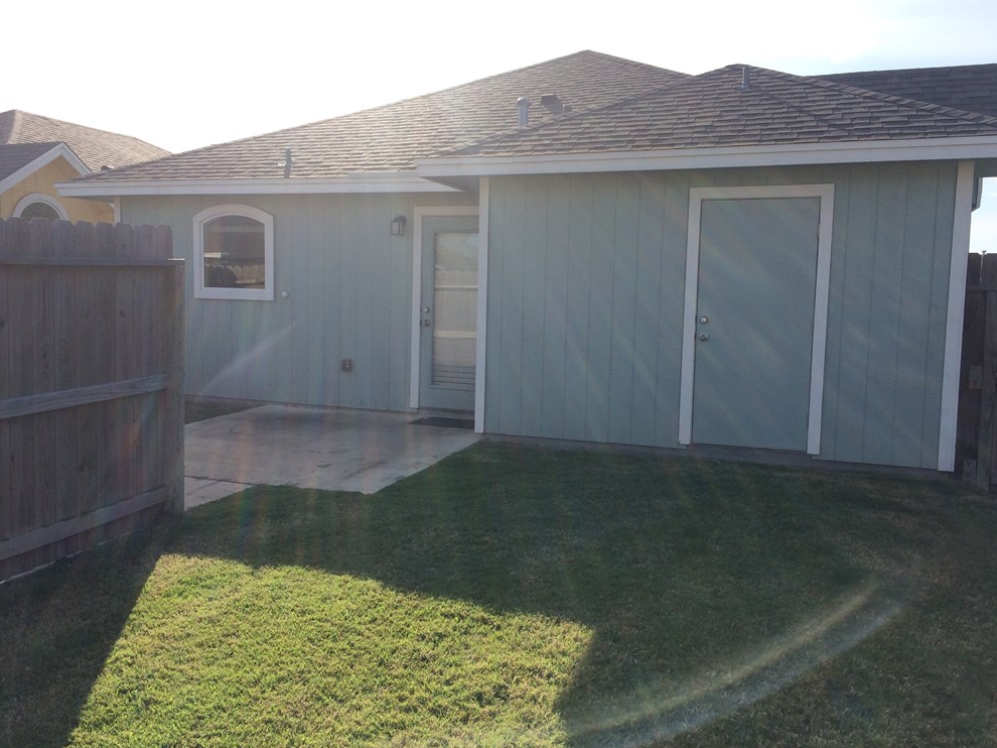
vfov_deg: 46.8
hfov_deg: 60.0
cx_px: 504
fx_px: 864
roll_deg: -1.9
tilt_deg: -5.3
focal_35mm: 30
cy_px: 370
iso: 32
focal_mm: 4.15
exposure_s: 1/1580
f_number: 2.2
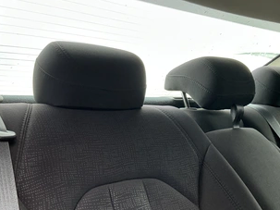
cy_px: 130
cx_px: 121
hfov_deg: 50.0
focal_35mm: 37
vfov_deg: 38.4
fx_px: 299
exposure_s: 1/122
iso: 40
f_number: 1.8
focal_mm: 3
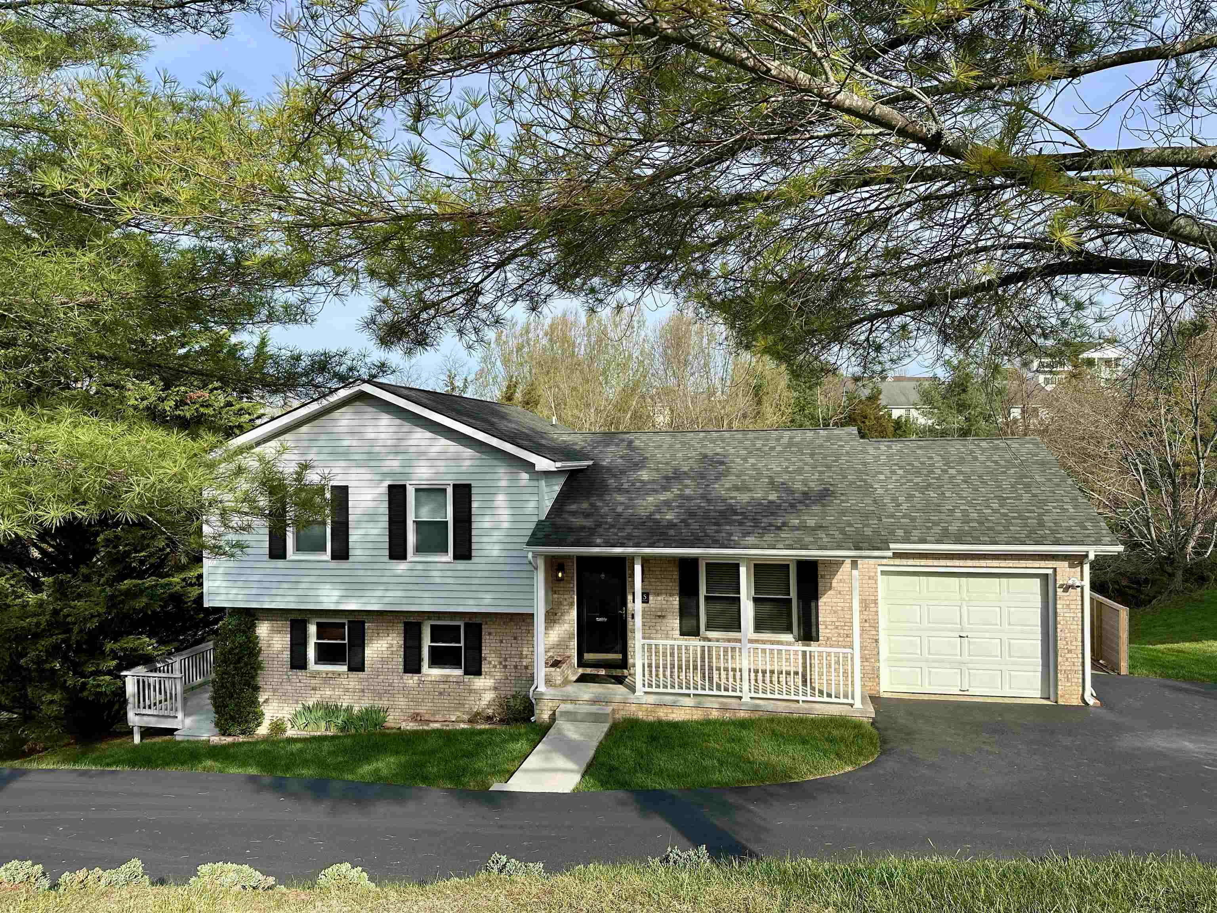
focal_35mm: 24
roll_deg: +0.6
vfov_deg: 56.8
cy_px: 456
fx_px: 844
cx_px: 608
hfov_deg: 71.6
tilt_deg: +0.6
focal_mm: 6.86
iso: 80
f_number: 1.78
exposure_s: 1/2882
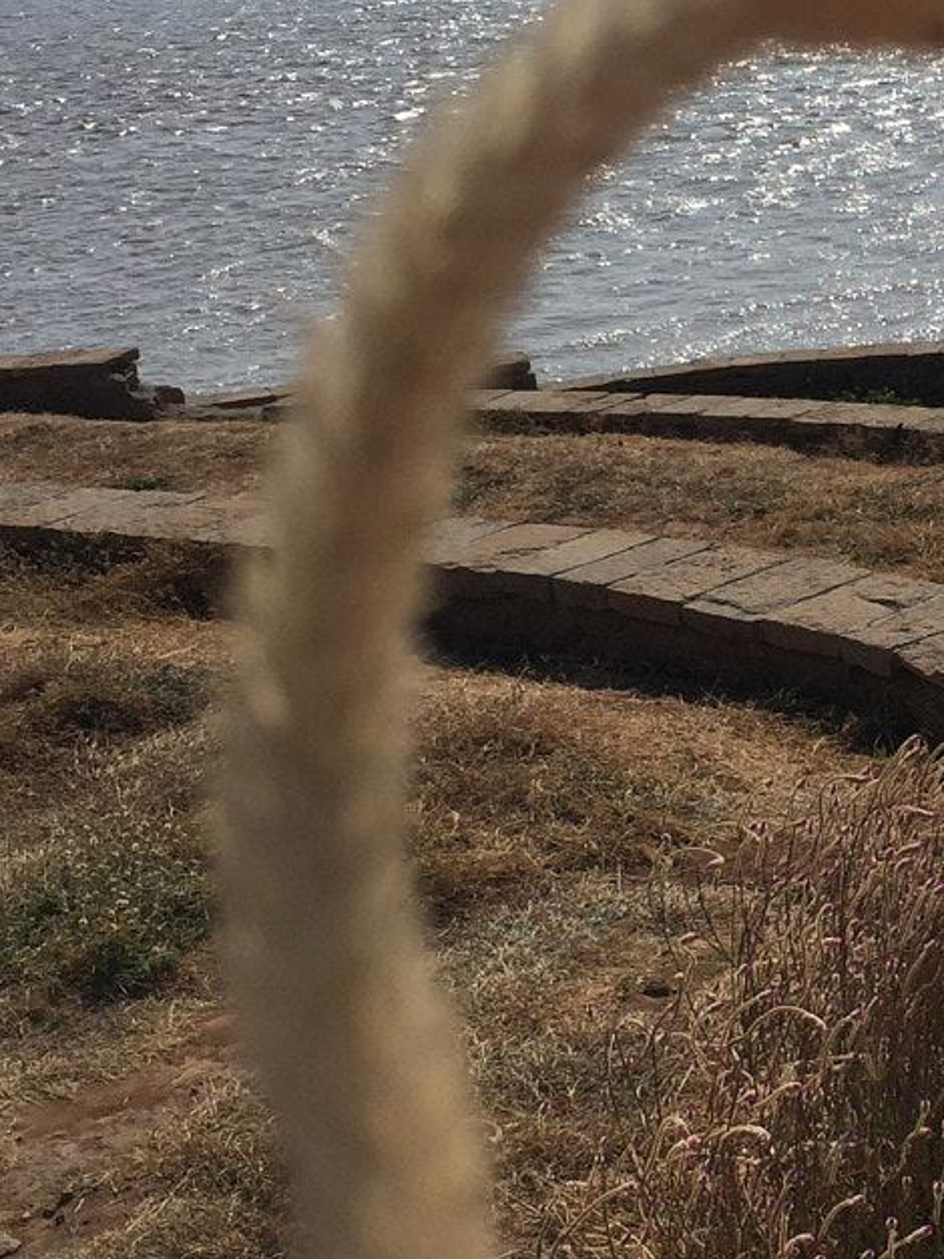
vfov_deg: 26.3
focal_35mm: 74
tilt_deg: -17.7
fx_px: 2692
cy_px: 687
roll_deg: +5.5
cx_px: 1044
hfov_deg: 19.1
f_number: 2.2
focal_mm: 4.15
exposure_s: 1/5650
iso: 32
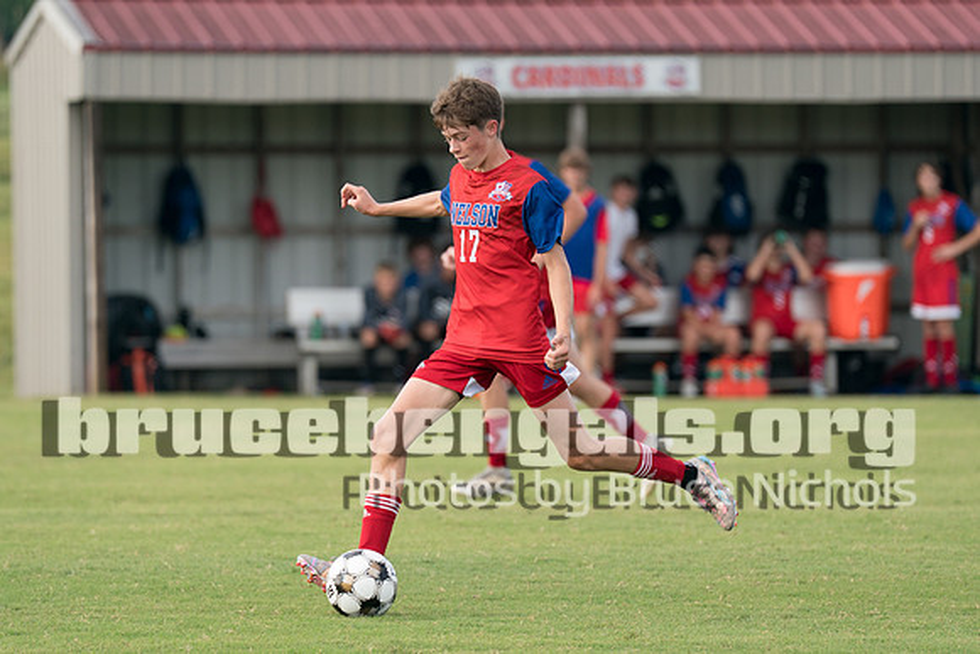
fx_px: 9225
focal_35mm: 339
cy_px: 298
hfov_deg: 6.1
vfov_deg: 4.1
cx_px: 492
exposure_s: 1/1250
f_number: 2.8
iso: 320
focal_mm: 200
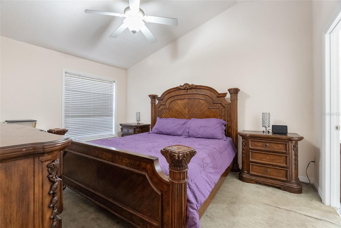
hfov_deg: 96.7
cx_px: 170
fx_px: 152
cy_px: 114
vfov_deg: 73.8
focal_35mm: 16
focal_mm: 16
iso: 12800
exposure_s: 1/20
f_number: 9
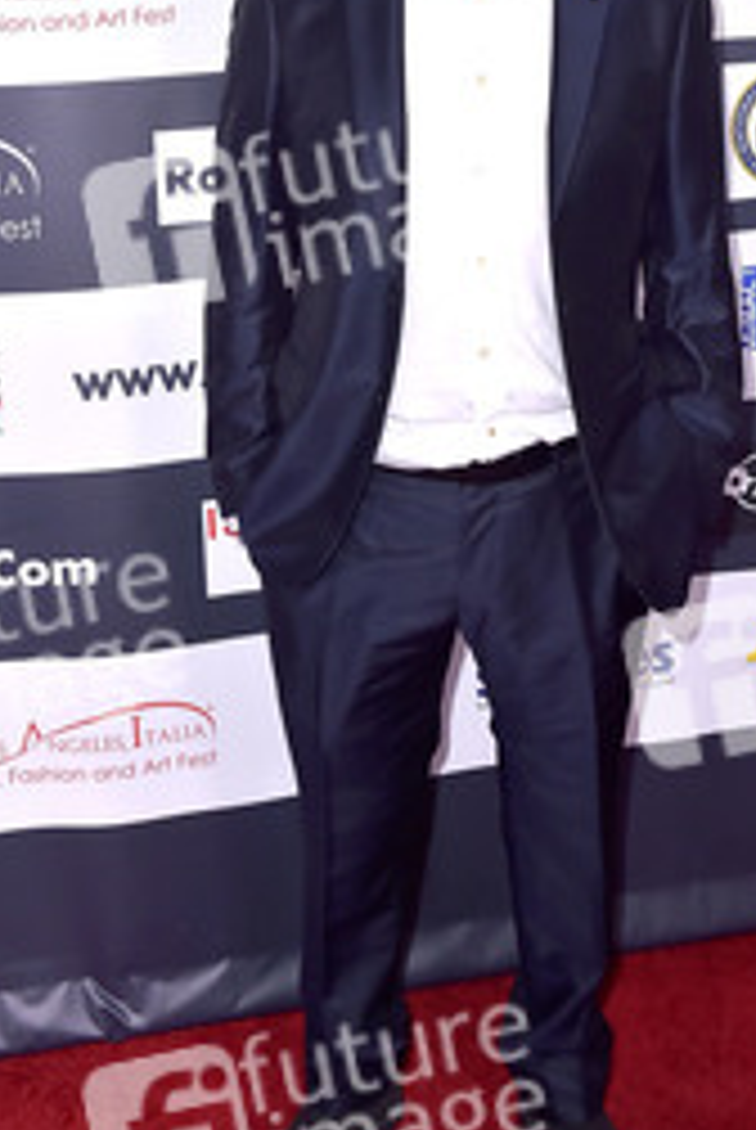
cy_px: 437
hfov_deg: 26.5
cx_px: 448
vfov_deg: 38.6
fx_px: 1602
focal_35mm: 51
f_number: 6.3
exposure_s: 1/320
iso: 500
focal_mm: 32
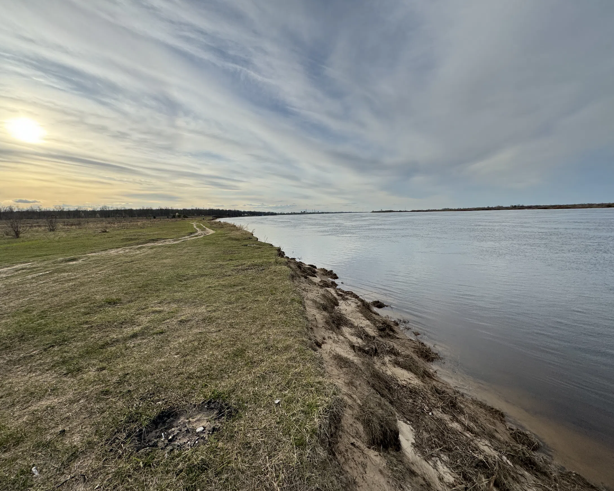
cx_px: 284
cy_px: 252
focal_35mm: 15
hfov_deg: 96.6
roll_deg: +2.3
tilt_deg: -7.1
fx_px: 273
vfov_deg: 84.0
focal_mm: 2.22
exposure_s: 1/1672
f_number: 2.2
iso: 40
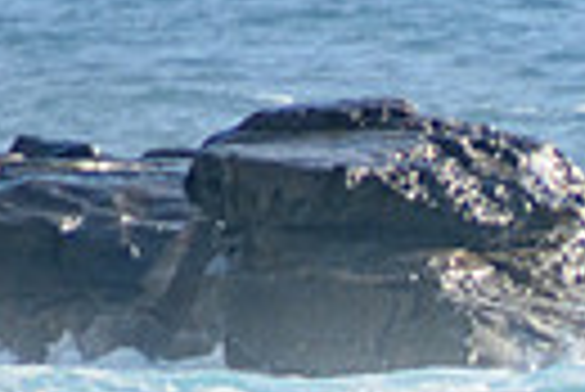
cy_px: 840
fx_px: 44347
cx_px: 1004
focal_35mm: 2726
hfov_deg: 0.8
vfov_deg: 0.5
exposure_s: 1/2000
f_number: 5.6
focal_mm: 400
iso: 400
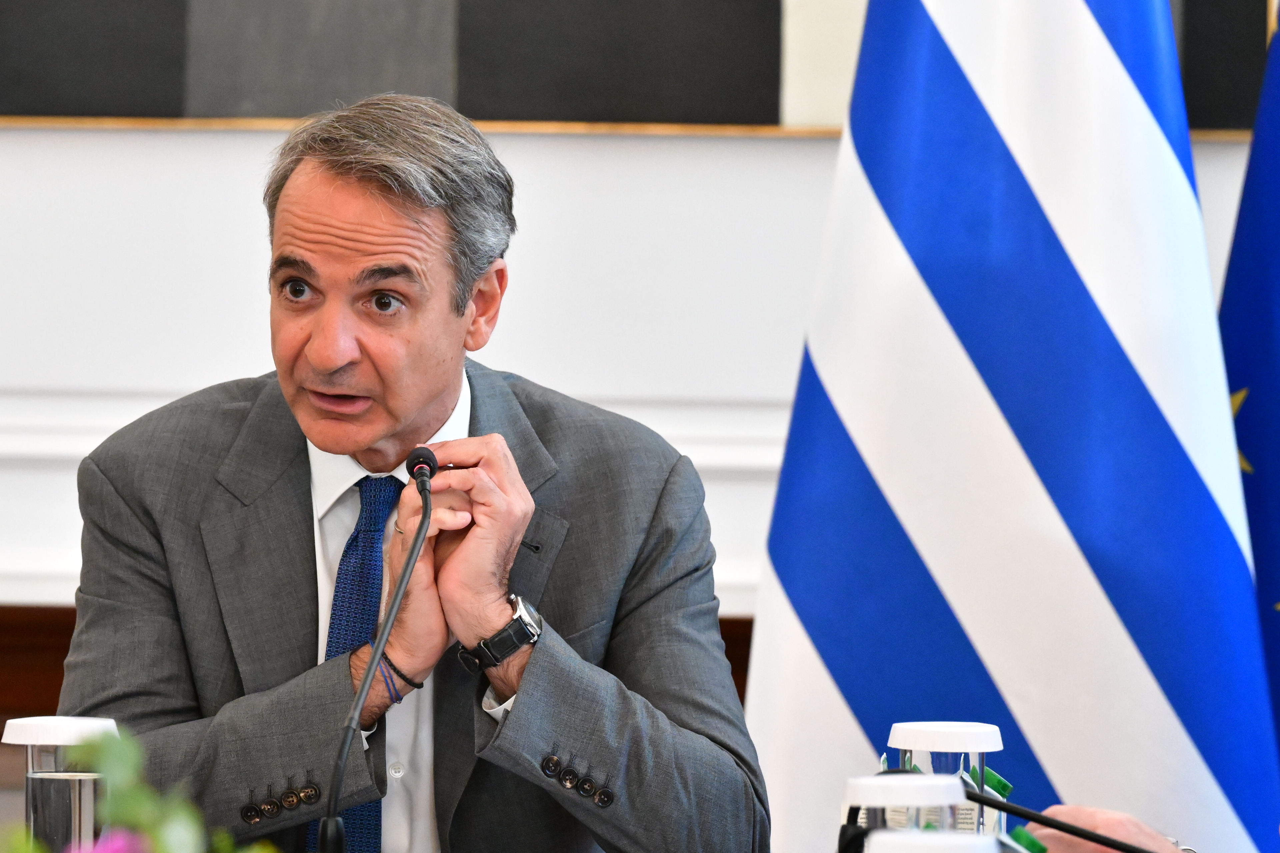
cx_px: 640
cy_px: 426
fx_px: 7111
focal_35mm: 200
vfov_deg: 6.9
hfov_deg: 10.3
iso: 8000
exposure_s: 1/500
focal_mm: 200
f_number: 5
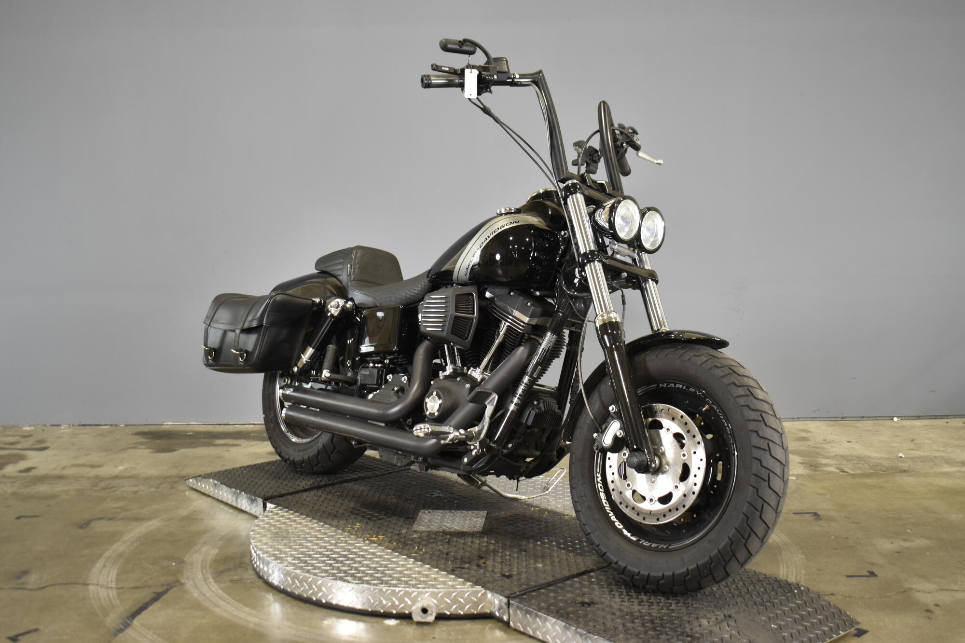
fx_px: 1045
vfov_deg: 34.2
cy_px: 322
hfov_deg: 49.6
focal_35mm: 39
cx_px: 482
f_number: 4
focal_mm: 26
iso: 400
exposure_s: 1/20
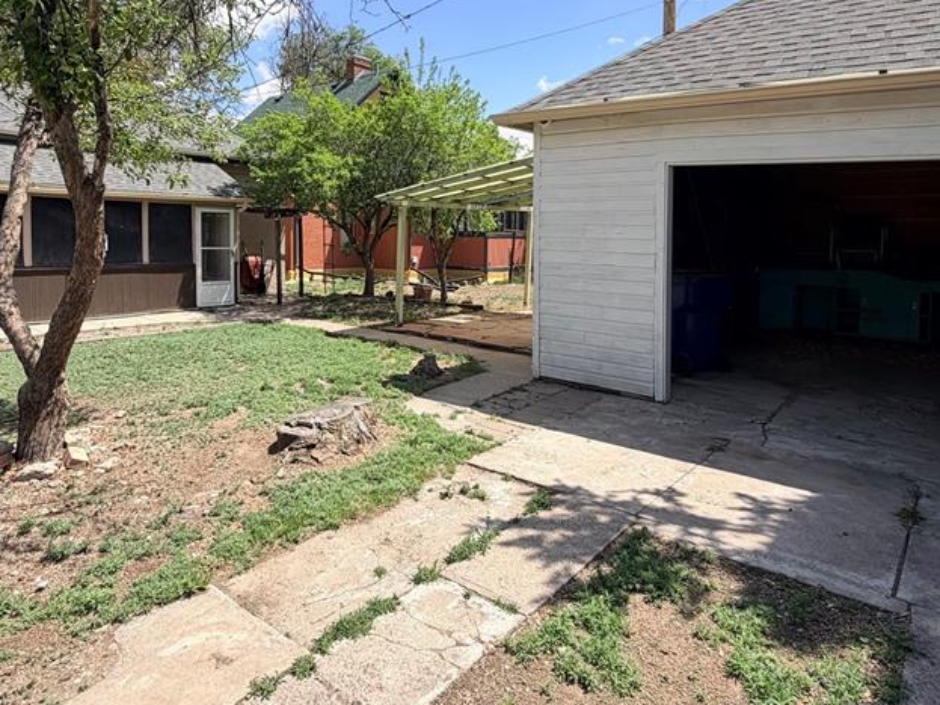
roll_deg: +1.5
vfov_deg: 58.0
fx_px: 624
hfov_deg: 73.8
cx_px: 435
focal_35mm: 23
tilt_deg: -1.6
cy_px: 257
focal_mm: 2.22
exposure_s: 1/770
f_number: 2.2
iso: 25
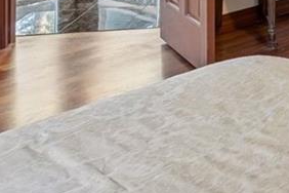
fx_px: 819
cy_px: -175
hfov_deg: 15.9
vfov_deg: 12.1
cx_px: 573
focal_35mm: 102
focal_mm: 18
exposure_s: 1/2
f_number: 9
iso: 400
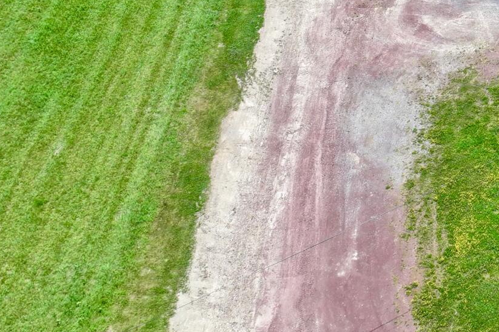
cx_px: 623
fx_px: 1261
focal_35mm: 91
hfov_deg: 20.7
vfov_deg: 14.5
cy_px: -68
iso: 100
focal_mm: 12.29
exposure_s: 1/1250
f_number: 2.8
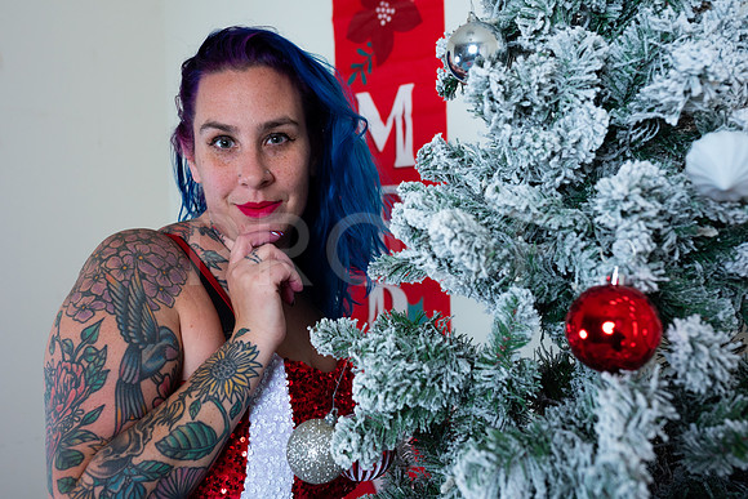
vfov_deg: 37.9
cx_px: 374
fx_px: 727
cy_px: 250
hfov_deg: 54.4
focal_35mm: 35
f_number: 5
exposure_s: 1/640
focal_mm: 35
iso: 400
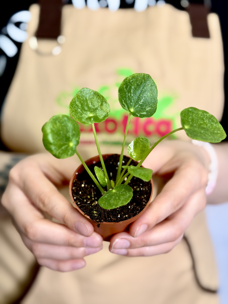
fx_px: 422
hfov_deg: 30.3
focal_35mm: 48
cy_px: 152
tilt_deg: -14.9
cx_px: 114
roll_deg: -1.3
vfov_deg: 39.7
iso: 50
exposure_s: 1/121
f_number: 1.78
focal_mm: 6.76
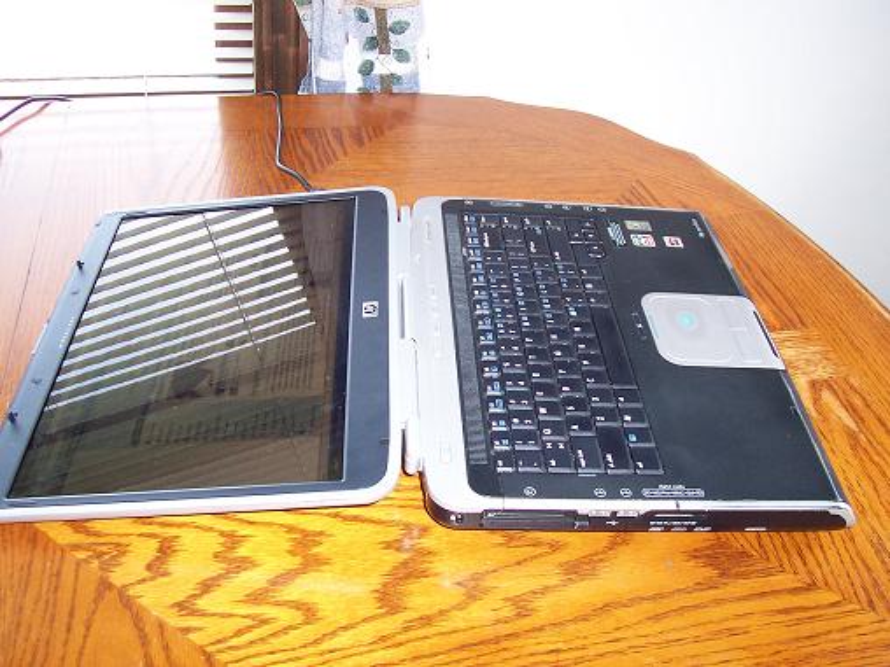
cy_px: 334
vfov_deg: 38.7
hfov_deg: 50.1
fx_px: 951
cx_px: 445
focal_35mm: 37
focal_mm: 5.6
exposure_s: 1/60
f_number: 2.8
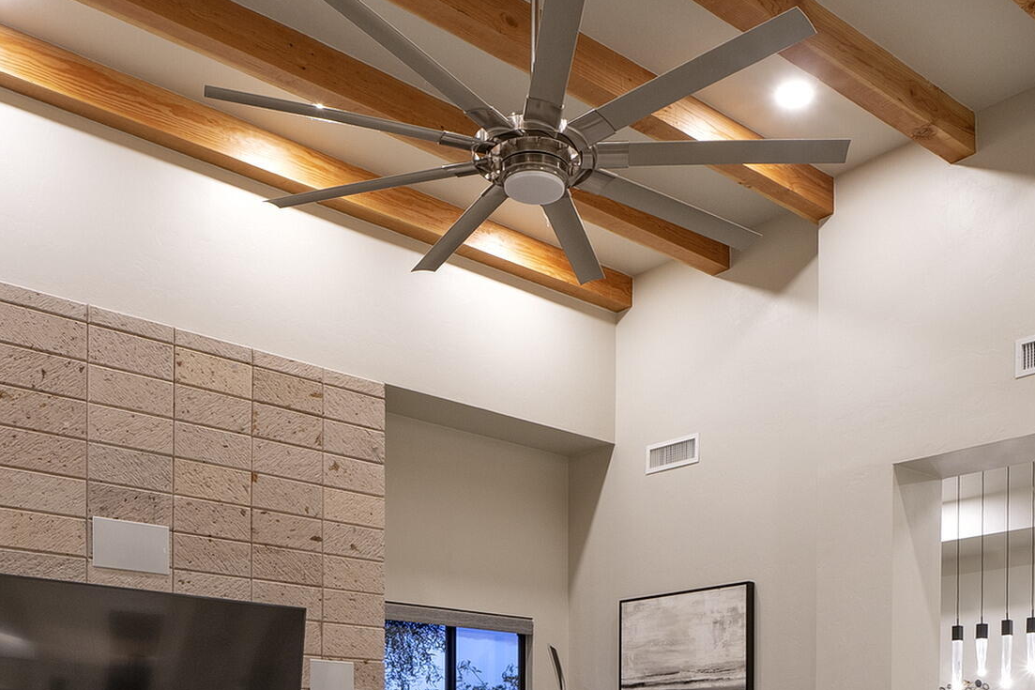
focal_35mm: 33
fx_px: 949
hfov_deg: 56.7
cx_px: 636
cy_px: 678
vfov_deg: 36.3
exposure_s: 1/1.67
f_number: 9
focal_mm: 13
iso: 200
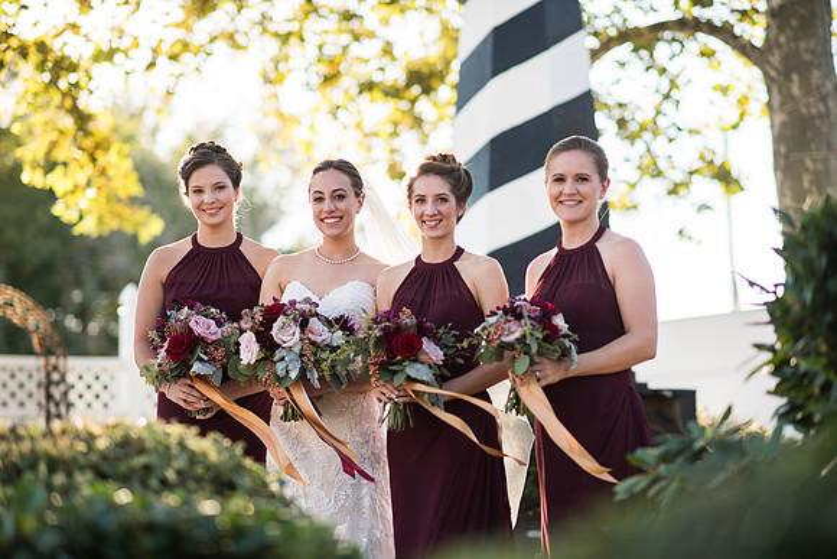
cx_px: 418
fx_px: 1977
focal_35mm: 85
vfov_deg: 16.1
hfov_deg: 23.9
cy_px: 280
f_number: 2
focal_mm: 85
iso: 125
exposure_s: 1/1250
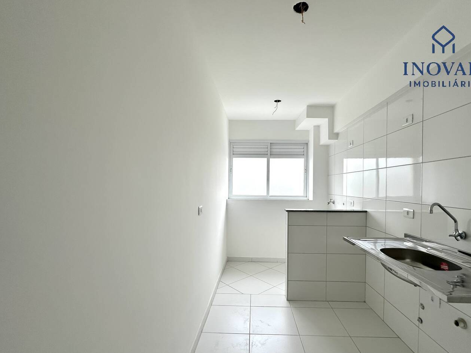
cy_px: 189
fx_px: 218
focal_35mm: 16
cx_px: 246
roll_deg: -0.5
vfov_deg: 78.0
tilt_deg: +0.0
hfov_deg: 94.4
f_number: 2.2
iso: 50
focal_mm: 2.22
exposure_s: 1/99
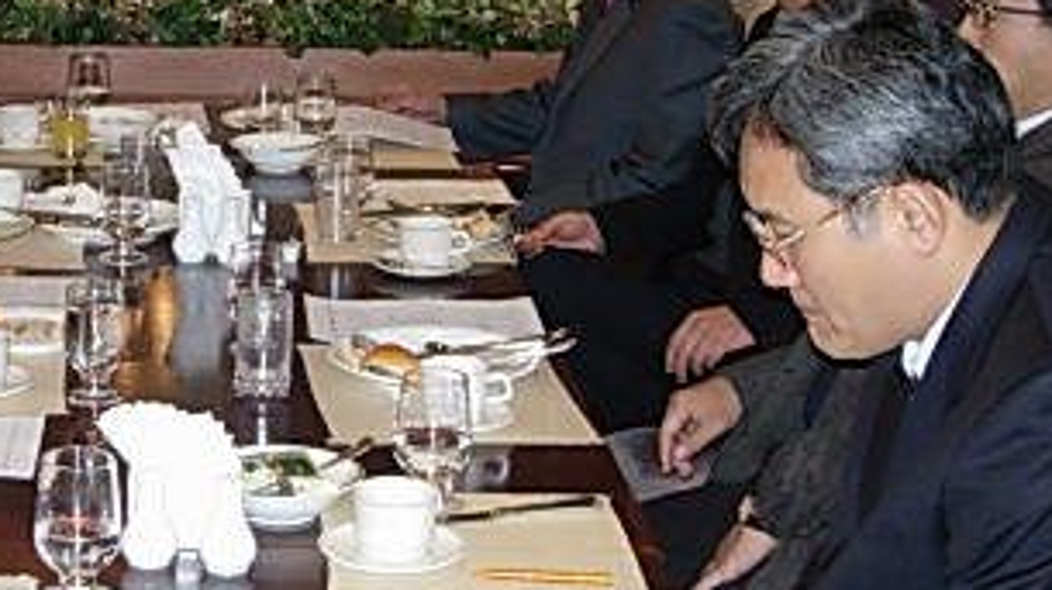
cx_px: 145
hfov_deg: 23.9
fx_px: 2425
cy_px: 262
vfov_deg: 13.9
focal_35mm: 87
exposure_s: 1/93.1
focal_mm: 7.8
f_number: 2.8
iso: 115
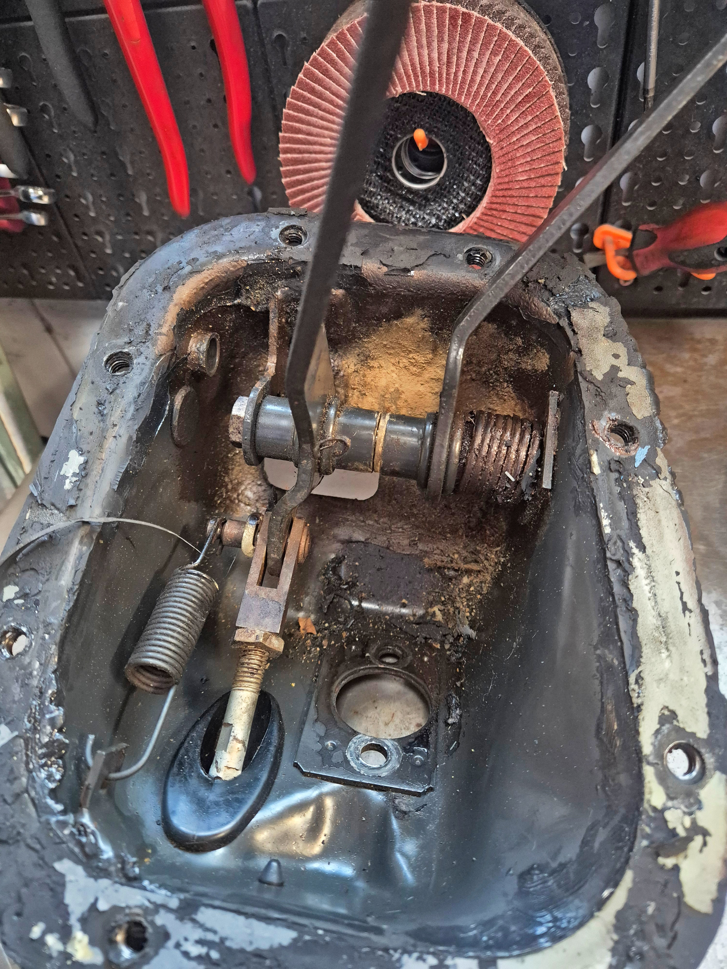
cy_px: 484
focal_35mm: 23
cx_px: 364
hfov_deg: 58.9
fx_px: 644
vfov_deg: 73.9
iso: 1600
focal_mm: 5.4
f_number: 1.8
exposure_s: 1/100
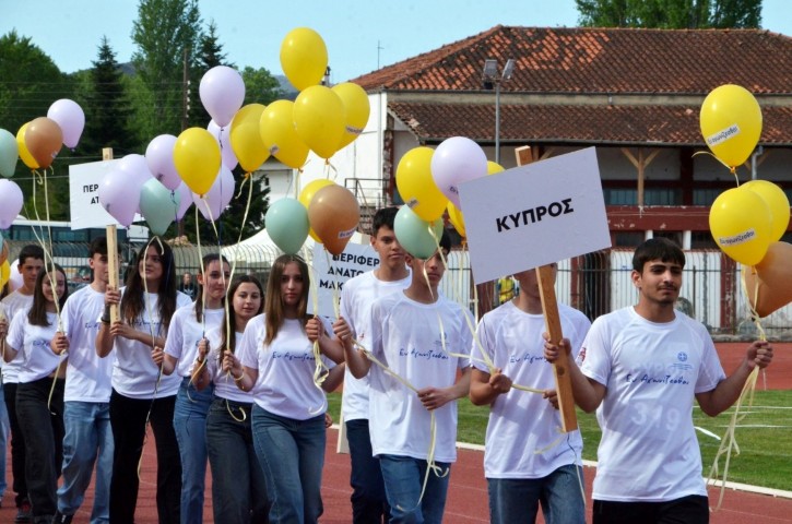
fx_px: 4017
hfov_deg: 11.3
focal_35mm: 183
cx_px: 396
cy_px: 262
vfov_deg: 7.5
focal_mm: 122
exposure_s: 1/1000
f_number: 16
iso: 2000
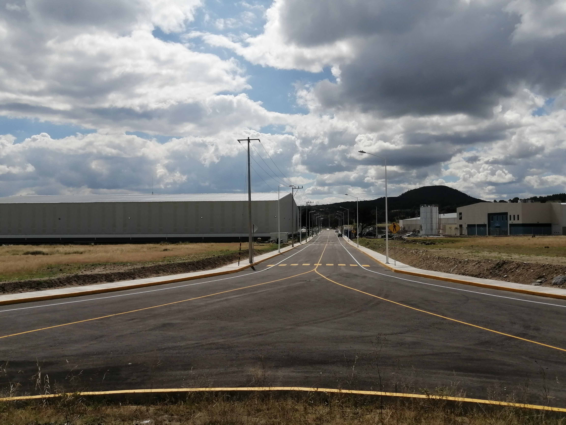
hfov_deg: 54.0
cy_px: 212
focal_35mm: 34
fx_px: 556
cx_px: 283
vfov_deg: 41.8
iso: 50
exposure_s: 1/3534
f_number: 1.8
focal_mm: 3.96
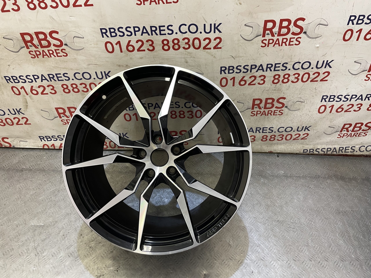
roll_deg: -3.1
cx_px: 186
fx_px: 279
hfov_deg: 67.3
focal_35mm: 26
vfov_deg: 53.1
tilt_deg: -44.8
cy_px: 139
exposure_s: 1/50
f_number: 1.6
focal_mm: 4.2
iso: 100
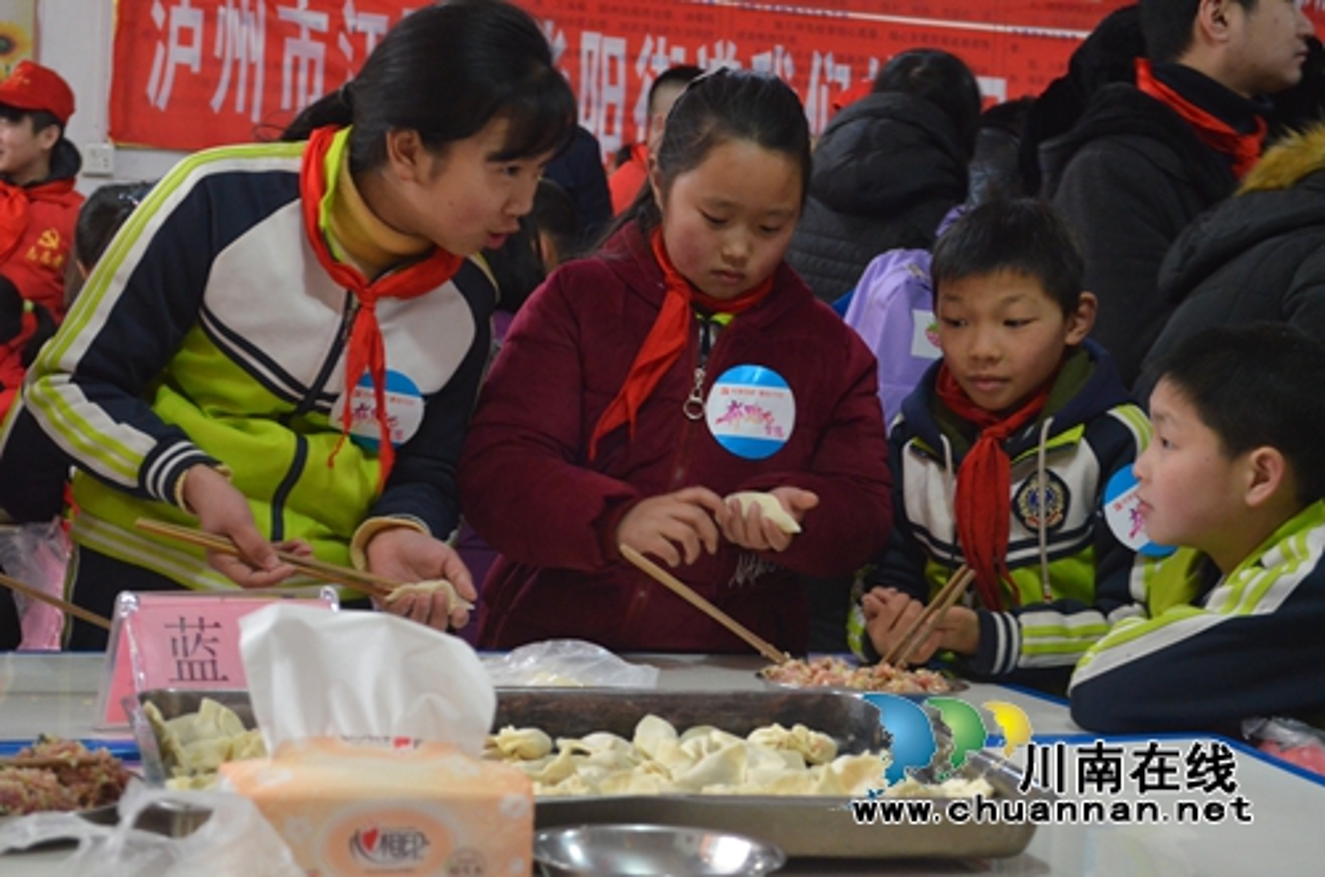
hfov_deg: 32.0
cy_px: 438
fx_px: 2314
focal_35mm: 63
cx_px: 662
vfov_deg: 21.5
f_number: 5.3
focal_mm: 42
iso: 3200
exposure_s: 1/20
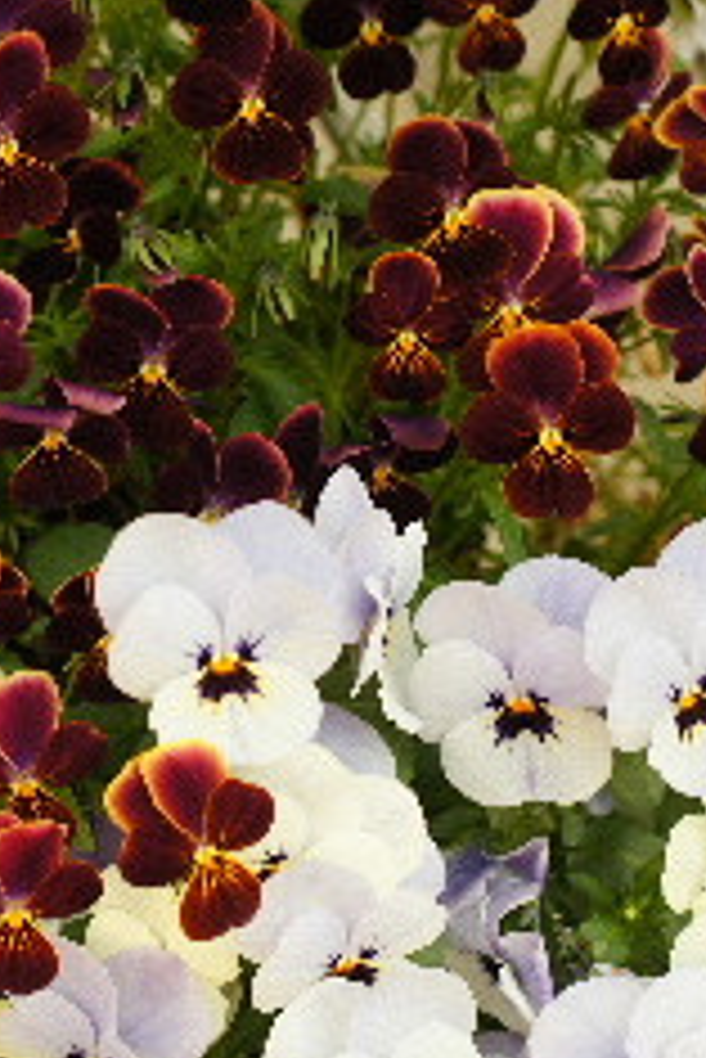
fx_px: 4112
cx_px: -54
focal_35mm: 140
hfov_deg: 9.7
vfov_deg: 14.6
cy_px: 563
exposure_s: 1/640
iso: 800
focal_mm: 50
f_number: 5
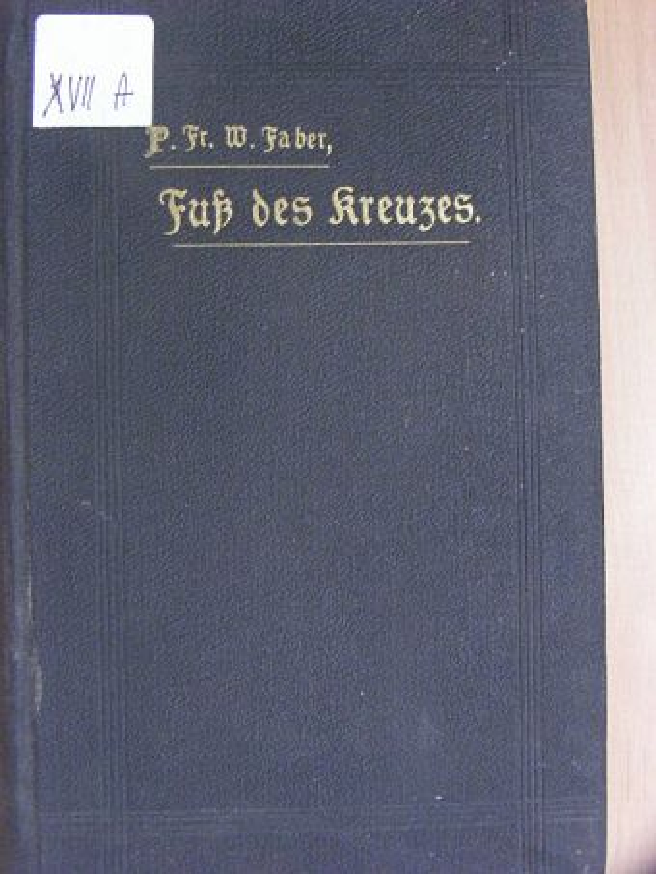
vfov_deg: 36.2
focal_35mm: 53
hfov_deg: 27.5
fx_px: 1339
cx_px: 328
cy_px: 437
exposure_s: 1/8
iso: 240
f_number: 3.5
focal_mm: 8.8
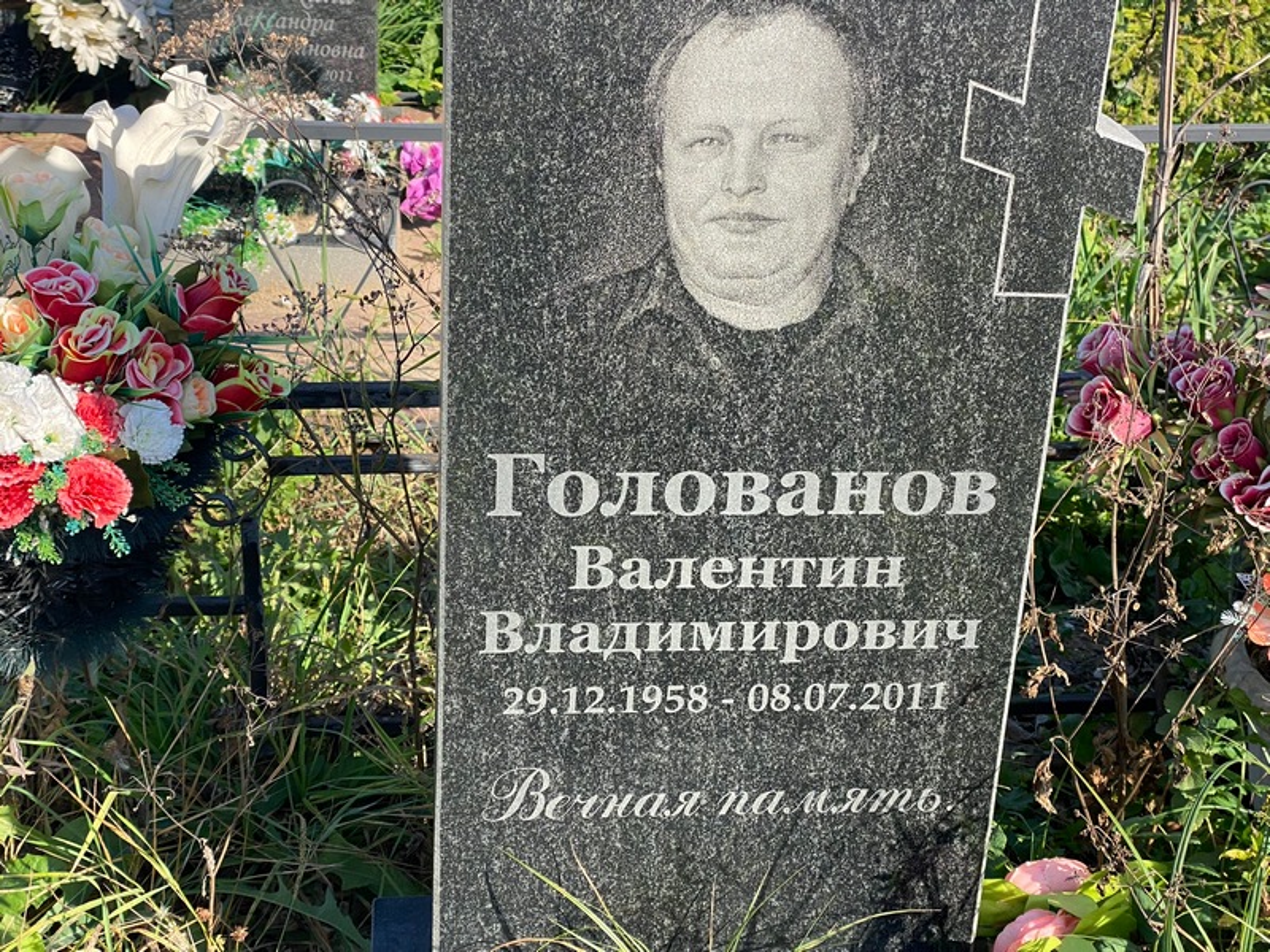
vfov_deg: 28.0
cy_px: 476
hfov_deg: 36.8
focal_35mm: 52
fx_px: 1908
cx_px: 635
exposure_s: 1/592
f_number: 2
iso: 20
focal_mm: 6
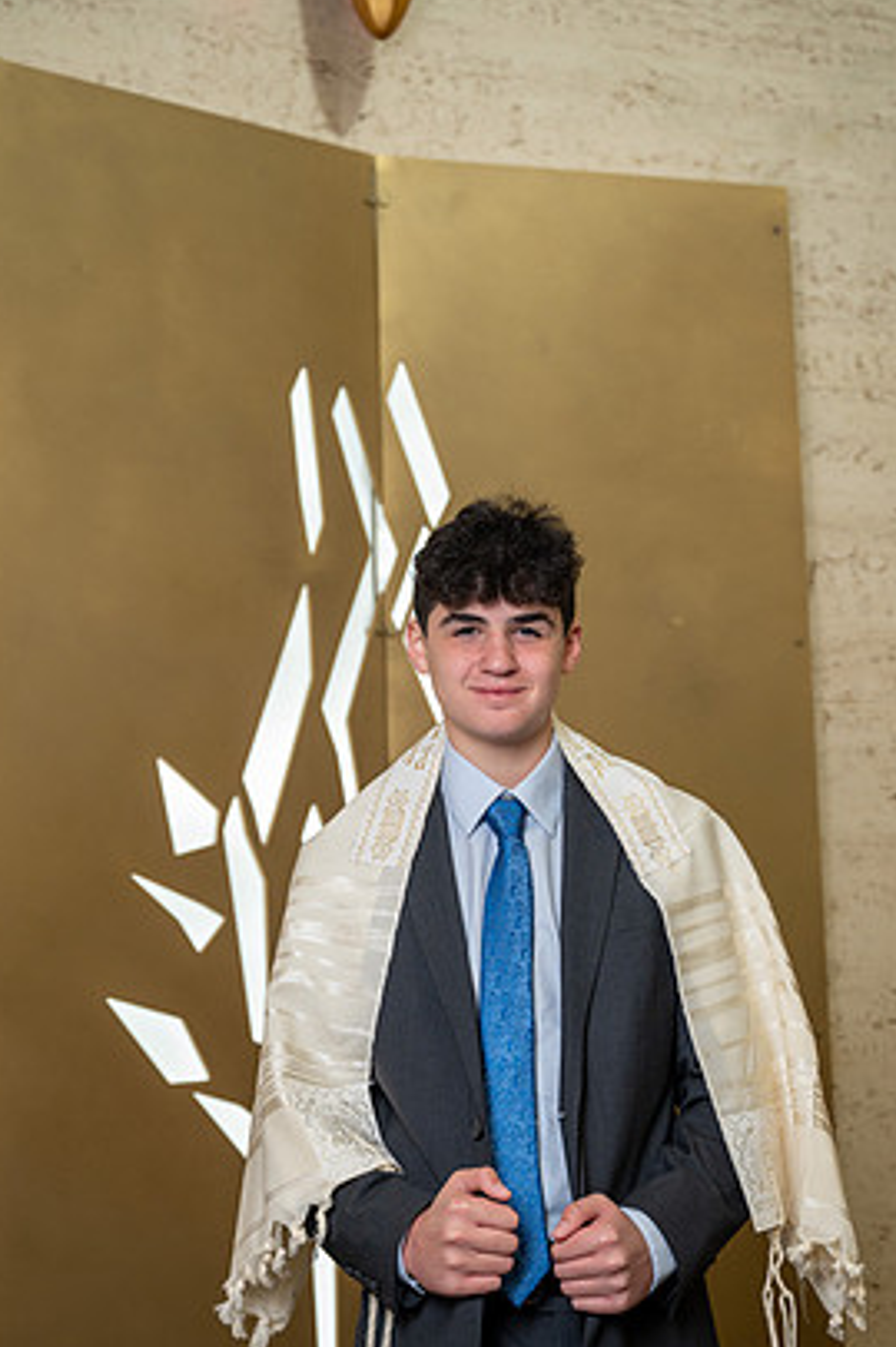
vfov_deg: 32.9
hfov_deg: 22.2
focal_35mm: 61
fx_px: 2281
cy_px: 693
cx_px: 420
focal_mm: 55
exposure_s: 1/250
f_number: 4
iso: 1000
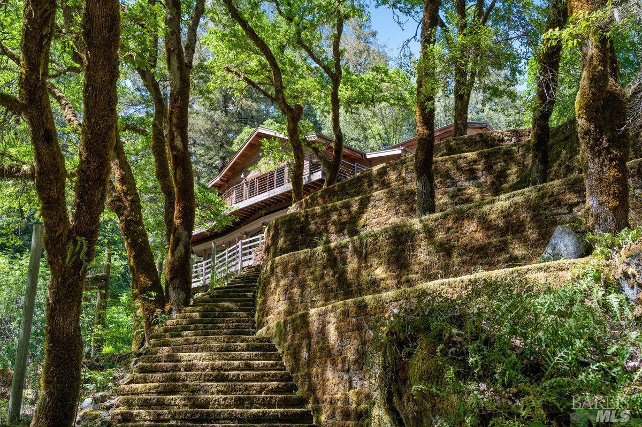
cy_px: 214
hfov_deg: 58.0
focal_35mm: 32
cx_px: 321
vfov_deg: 40.5
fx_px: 579
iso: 400
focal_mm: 32.5
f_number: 9
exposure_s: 1/160
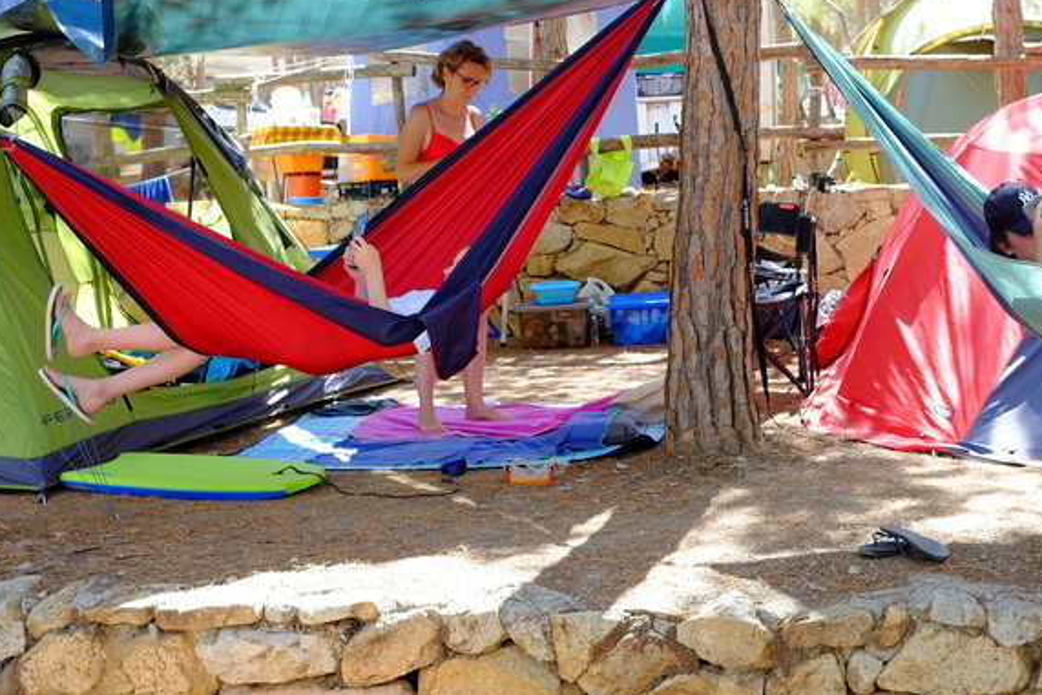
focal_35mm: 49
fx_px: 1419
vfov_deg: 27.5
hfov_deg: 40.1
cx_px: 631
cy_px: 300
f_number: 4
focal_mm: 23
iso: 400
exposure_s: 1/160
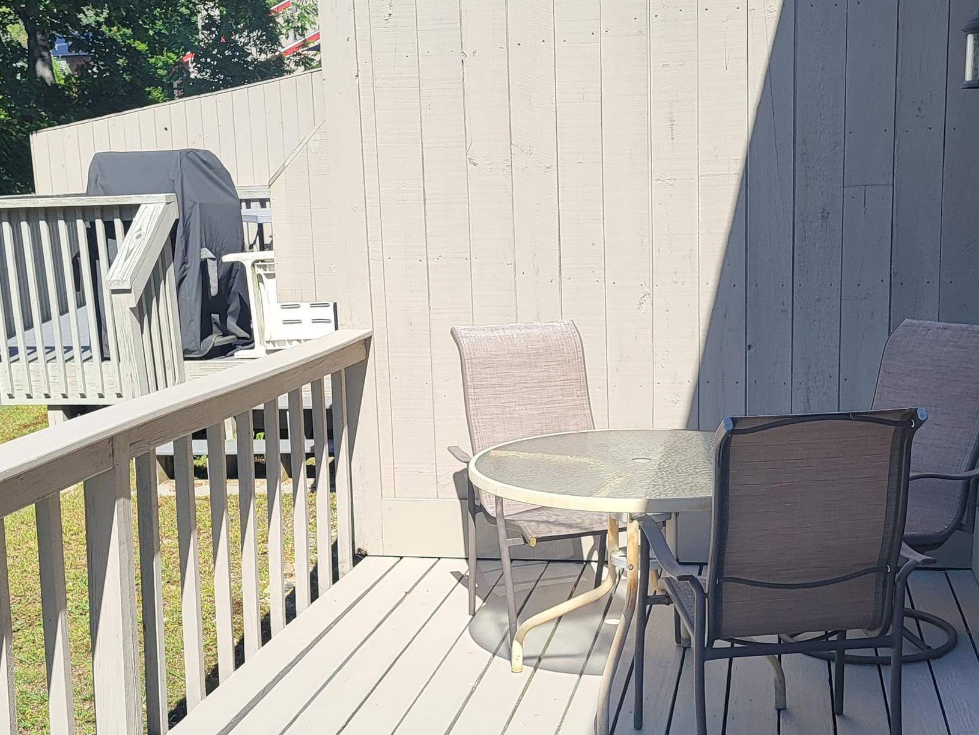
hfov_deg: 38.9
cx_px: 543
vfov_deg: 29.5
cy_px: 491
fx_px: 1386
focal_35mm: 49
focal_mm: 5.4
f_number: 1.8
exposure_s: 1/1686
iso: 40
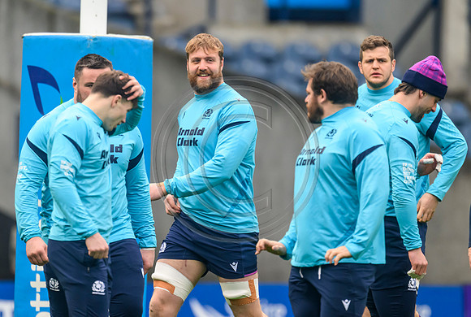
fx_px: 12219
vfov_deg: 1.5
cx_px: 214
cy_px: 130
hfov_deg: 2.2
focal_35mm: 932
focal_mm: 784
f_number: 5.6
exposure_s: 1/1250
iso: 3200
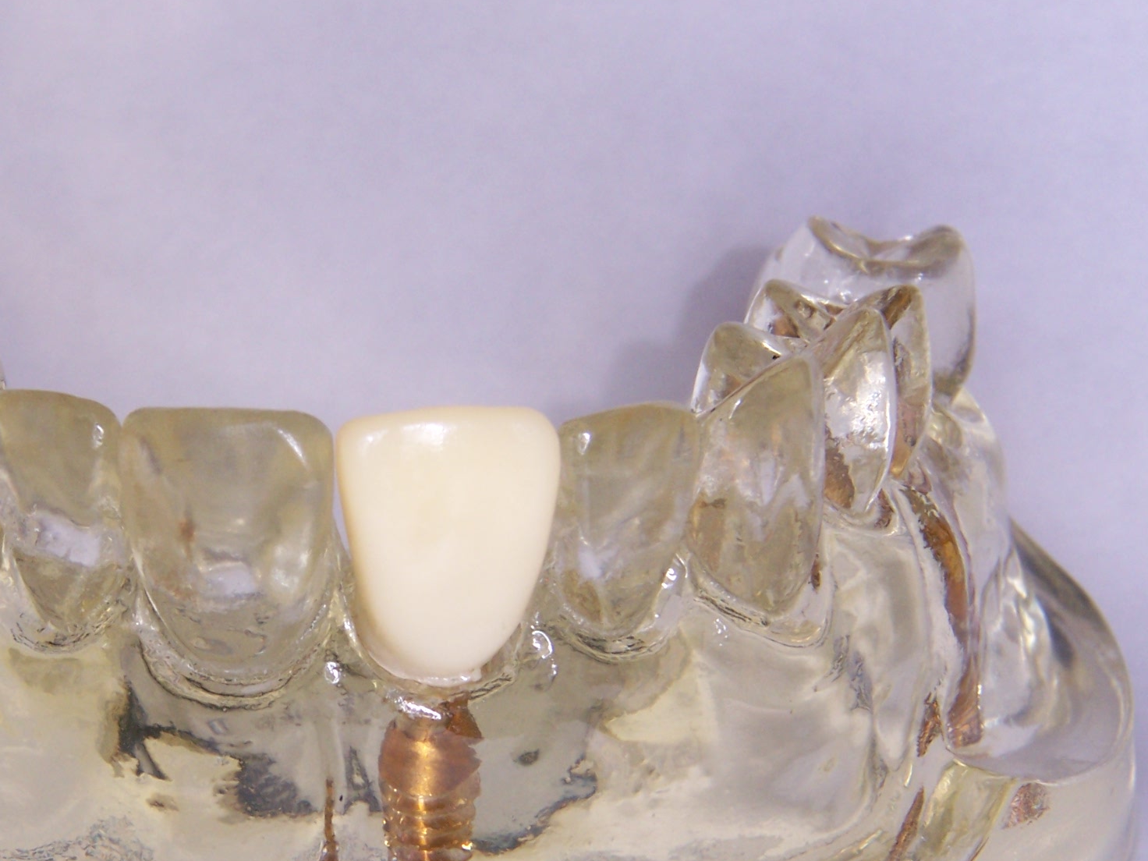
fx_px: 3184
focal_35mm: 96
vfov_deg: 15.4
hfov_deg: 20.4
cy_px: 572
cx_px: 362
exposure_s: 1/80
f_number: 8
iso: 100
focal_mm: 11.5
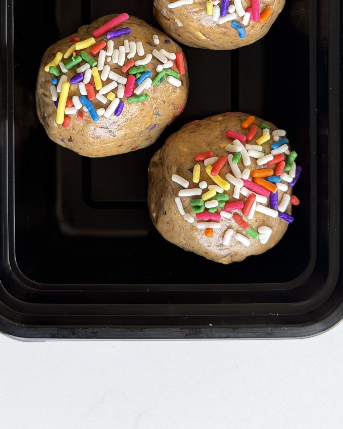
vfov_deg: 23.5
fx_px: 1015
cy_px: 86
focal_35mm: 80
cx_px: 142
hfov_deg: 19.2
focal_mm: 6.76
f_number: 1.78
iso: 50
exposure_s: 1/121
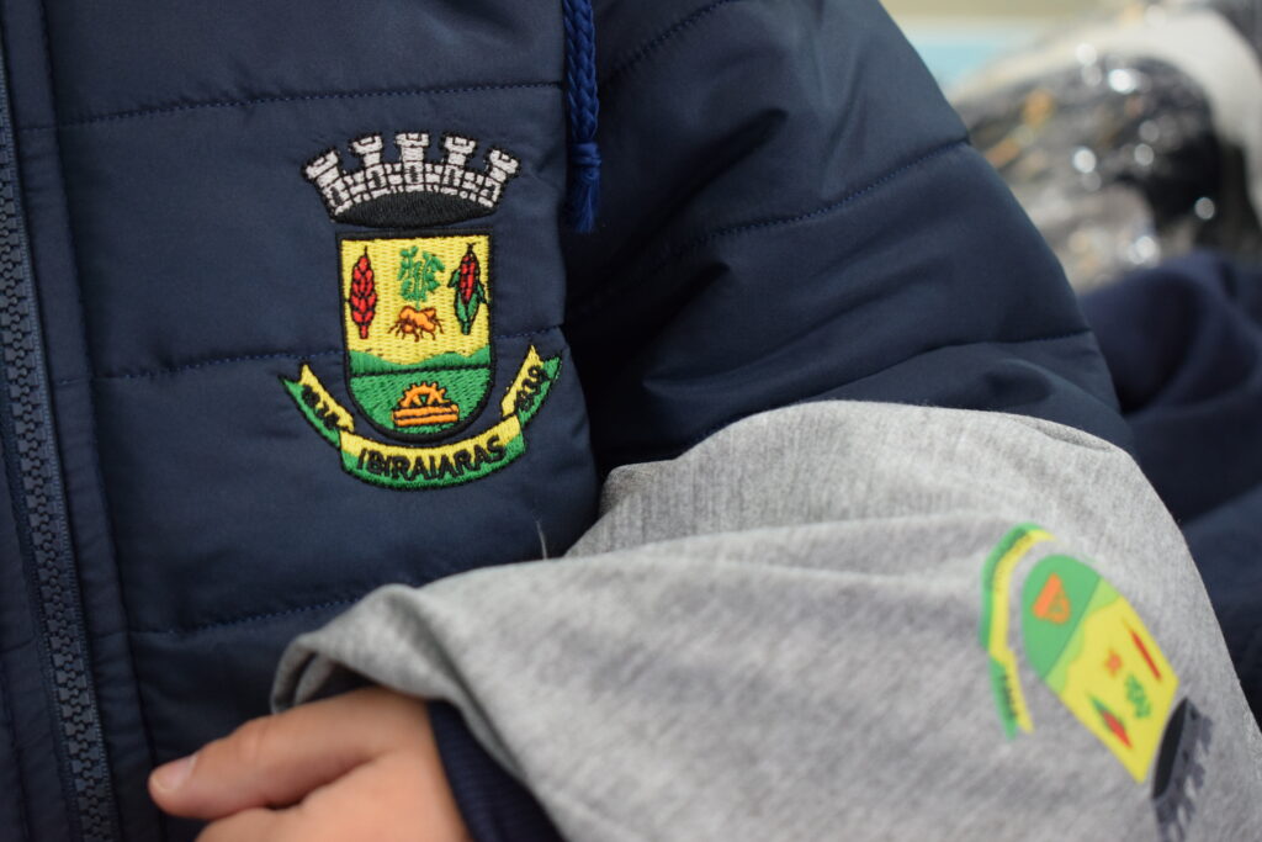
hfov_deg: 28.1
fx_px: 2524
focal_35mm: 72
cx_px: 631
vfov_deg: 18.9
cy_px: 421
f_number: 5.3
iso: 1400
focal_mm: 48
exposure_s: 1/60
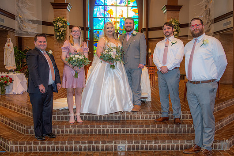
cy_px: 80
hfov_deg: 54.4
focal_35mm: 35
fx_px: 227
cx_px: 126
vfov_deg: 37.8
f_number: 5
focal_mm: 32
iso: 1250
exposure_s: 1/125
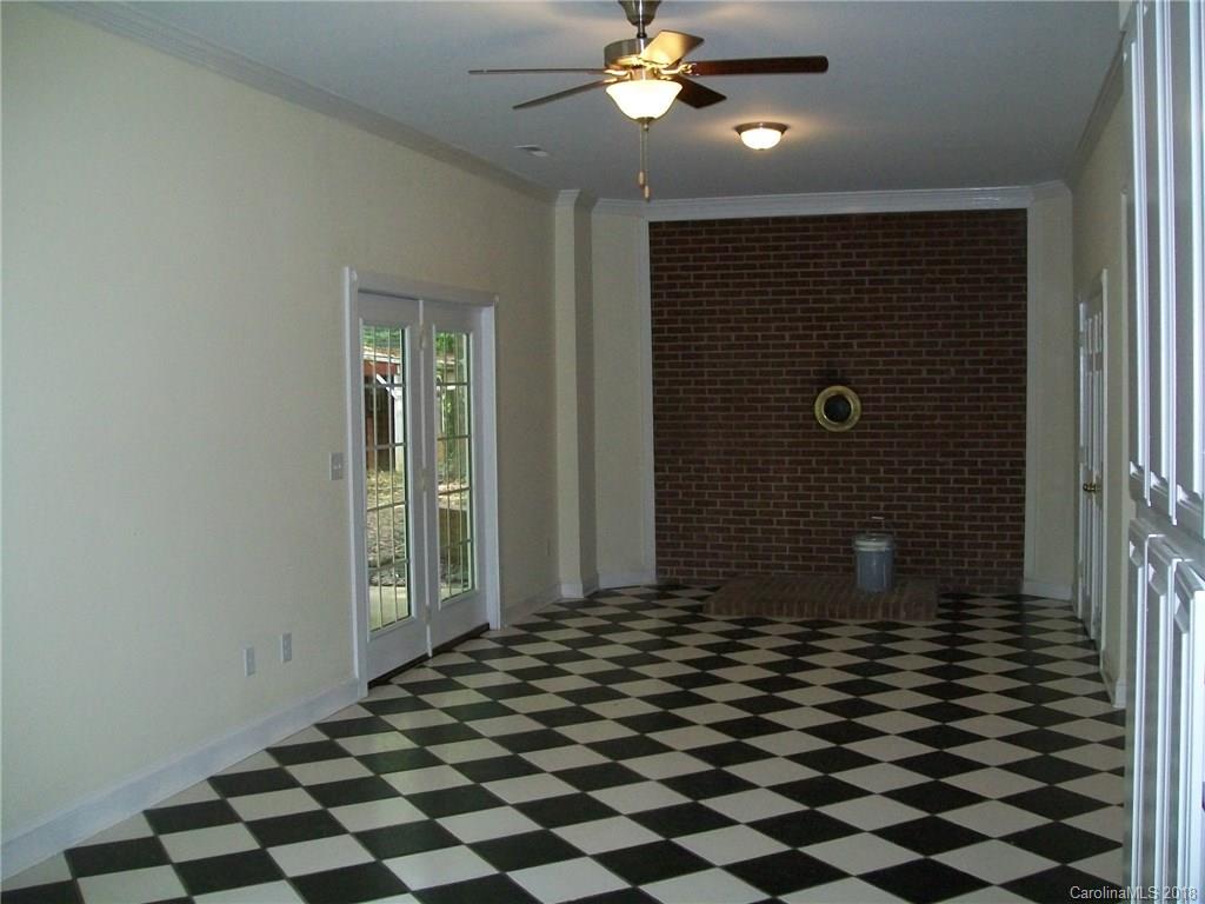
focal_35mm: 36
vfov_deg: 39.7
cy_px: 452
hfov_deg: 51.4
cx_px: 602
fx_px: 1253
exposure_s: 1/60
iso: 160
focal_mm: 6
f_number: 2.7
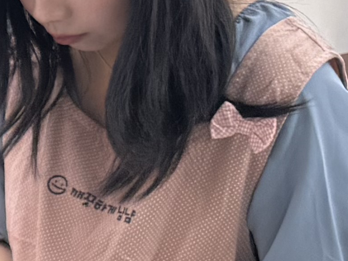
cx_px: -658
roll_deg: +1.7
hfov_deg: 9.2
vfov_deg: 8.4
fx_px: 1769
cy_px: 265
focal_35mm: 176
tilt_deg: -13.8
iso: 64
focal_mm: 6.76
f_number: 1.78
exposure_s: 1/120
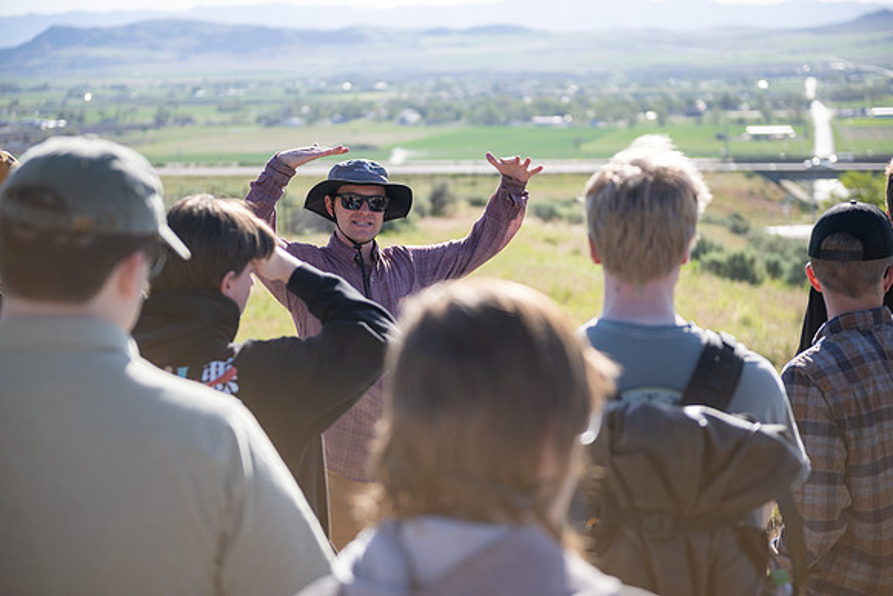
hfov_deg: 28.8
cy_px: 298
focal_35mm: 70
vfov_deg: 19.5
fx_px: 1737
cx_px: 446
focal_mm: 70
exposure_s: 1/1000
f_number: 2.8
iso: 100
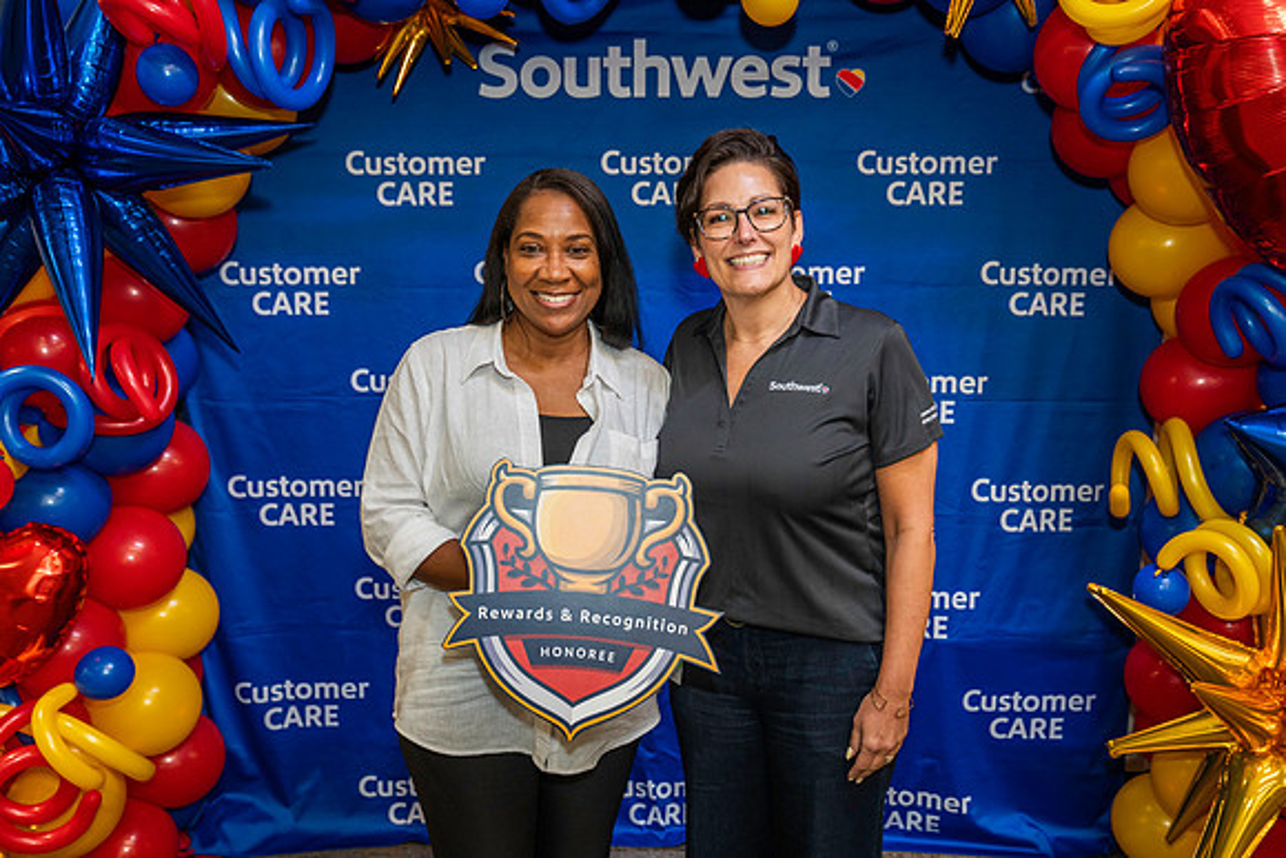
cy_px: 429
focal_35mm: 37
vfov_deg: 35.7
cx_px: 643
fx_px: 1331
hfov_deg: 51.6
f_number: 4
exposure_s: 1/160
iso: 1250
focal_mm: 36
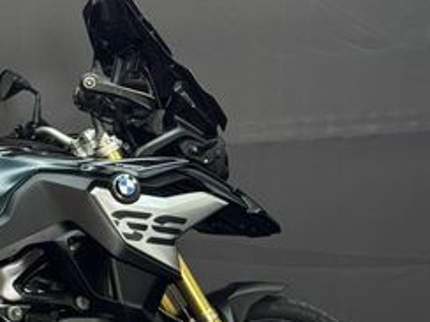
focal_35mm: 126
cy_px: 290
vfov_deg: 11.7
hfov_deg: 15.1
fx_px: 1565
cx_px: -99
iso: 64
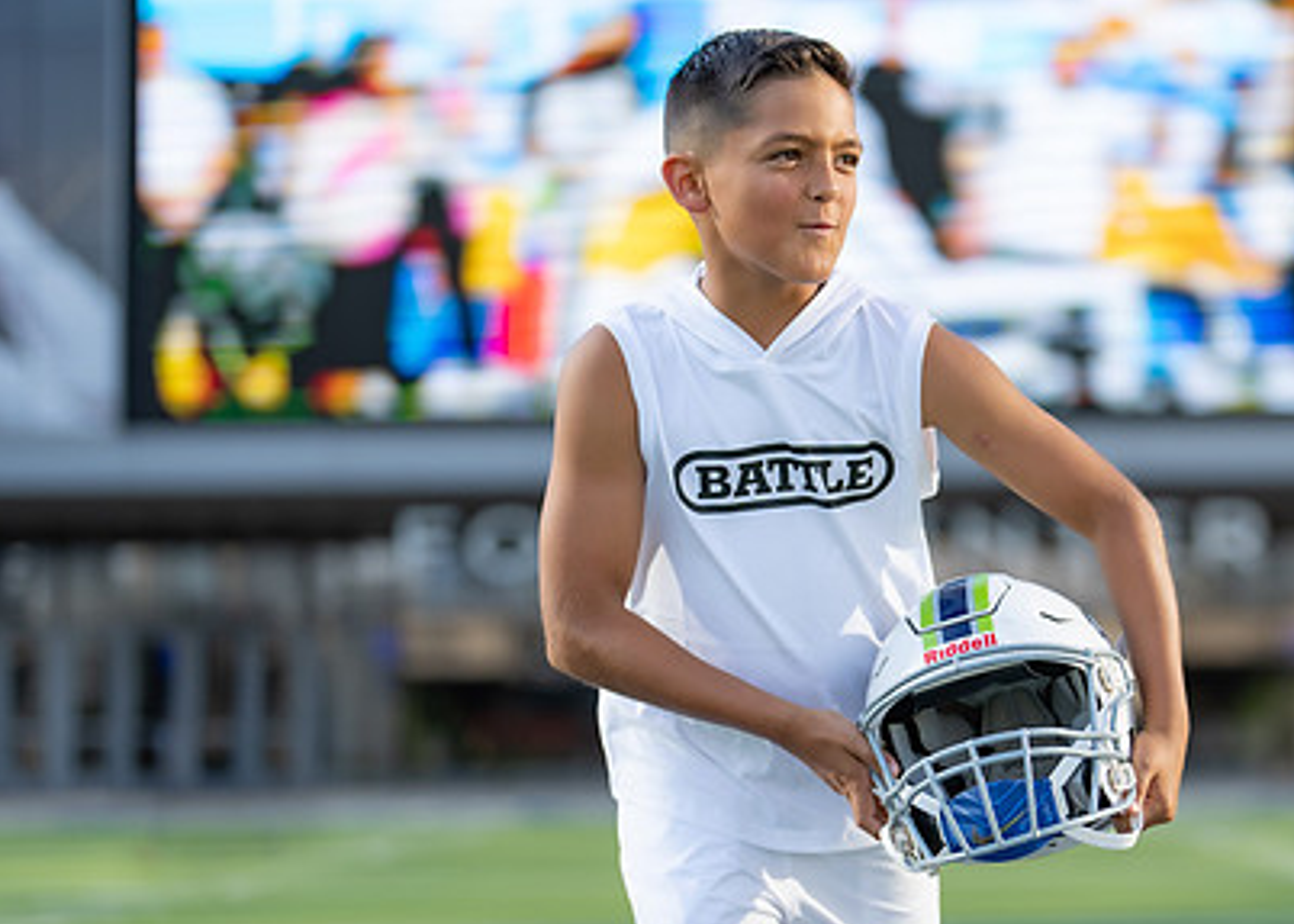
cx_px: 977
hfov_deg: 23.4
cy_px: 599
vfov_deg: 17.0
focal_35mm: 84
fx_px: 3087
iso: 100
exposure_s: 1/3200
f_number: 1.2
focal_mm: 50
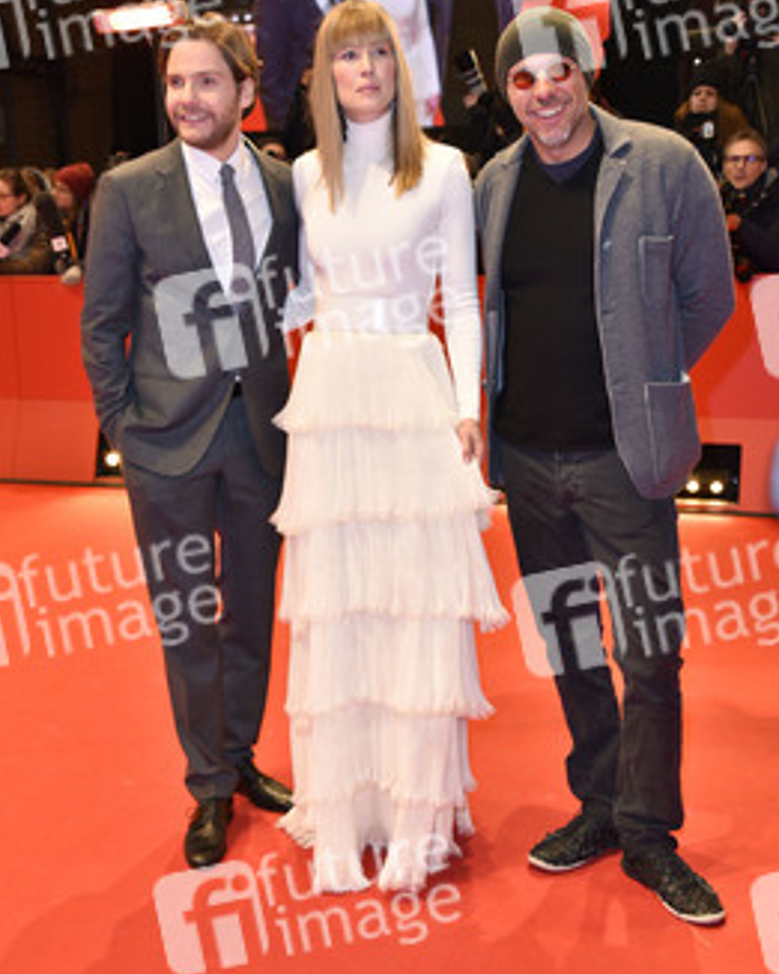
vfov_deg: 40.3
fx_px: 1325
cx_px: 394
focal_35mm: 46
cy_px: 457
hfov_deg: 32.8
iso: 640
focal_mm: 40
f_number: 5.6
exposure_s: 1/50
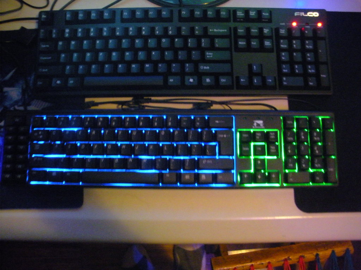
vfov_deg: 39.7
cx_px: 180
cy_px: 135
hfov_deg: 51.4
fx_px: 375
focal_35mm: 36
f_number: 3.5
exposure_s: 1
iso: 800
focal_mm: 6.3
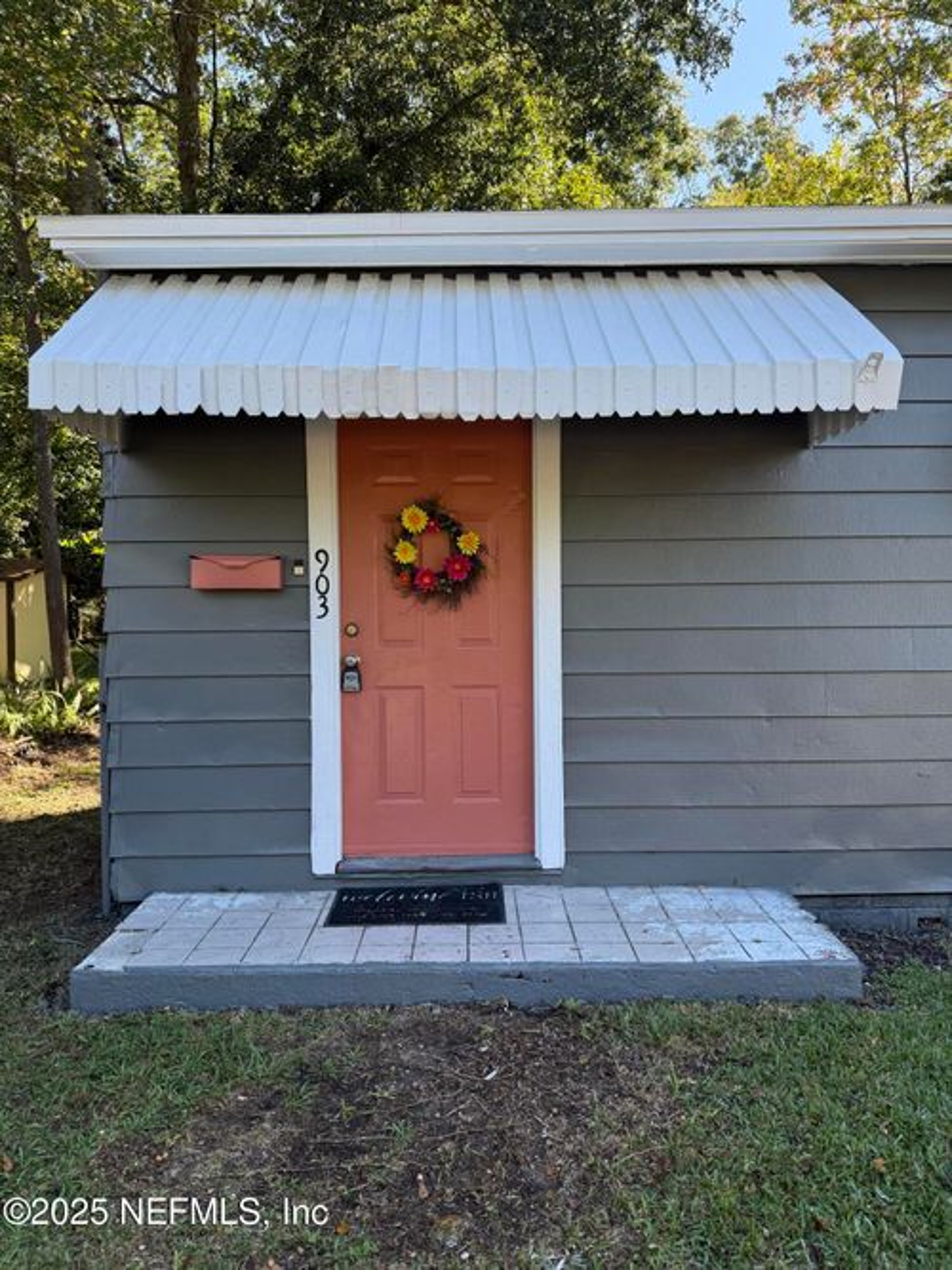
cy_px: 635
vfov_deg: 71.6
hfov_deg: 56.8
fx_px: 880
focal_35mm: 24
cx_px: 476
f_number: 1.78
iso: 100
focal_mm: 6.76
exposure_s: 1/695
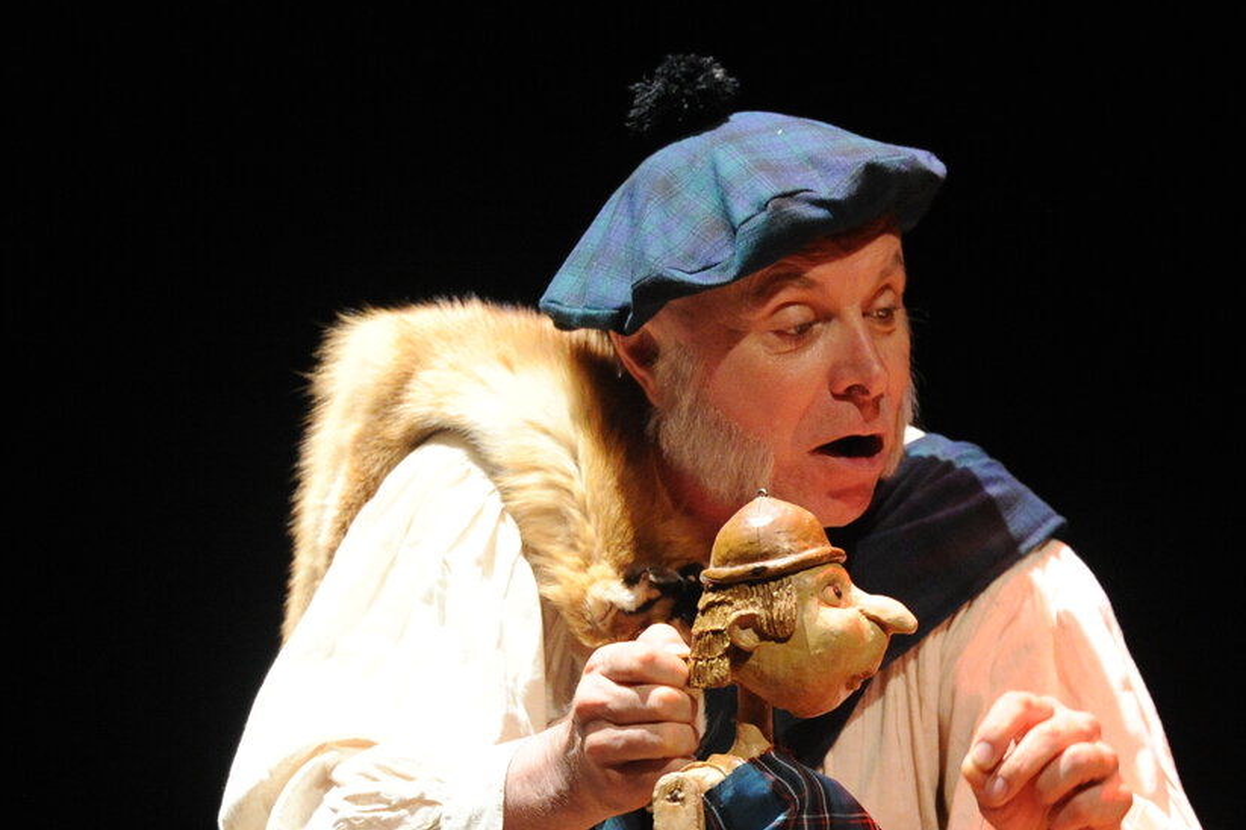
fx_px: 13458
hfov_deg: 5.3
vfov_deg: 3.5
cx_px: 943
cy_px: 728
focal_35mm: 389
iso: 6400
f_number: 3.5
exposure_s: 1/160
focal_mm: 200
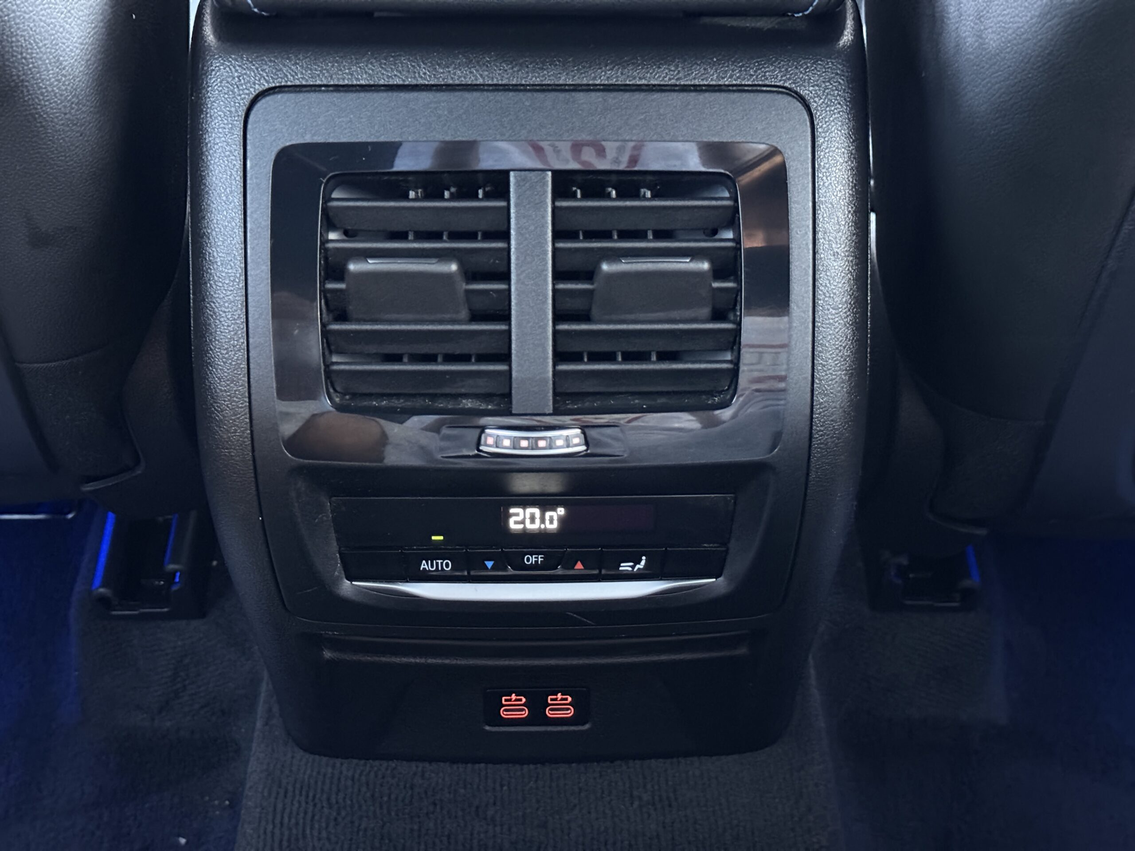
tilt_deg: -41.1
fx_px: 1574
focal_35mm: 48
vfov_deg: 30.3
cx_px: 568
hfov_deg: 39.7
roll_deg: -0.4
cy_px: 426
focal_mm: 6.76
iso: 1600
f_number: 1.78
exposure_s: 1/15
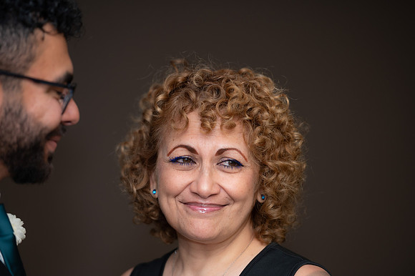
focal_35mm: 180
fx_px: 2074
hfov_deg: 11.4
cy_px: 138
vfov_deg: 7.6
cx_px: 208
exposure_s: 1/80
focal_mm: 180
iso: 400
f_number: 3.2
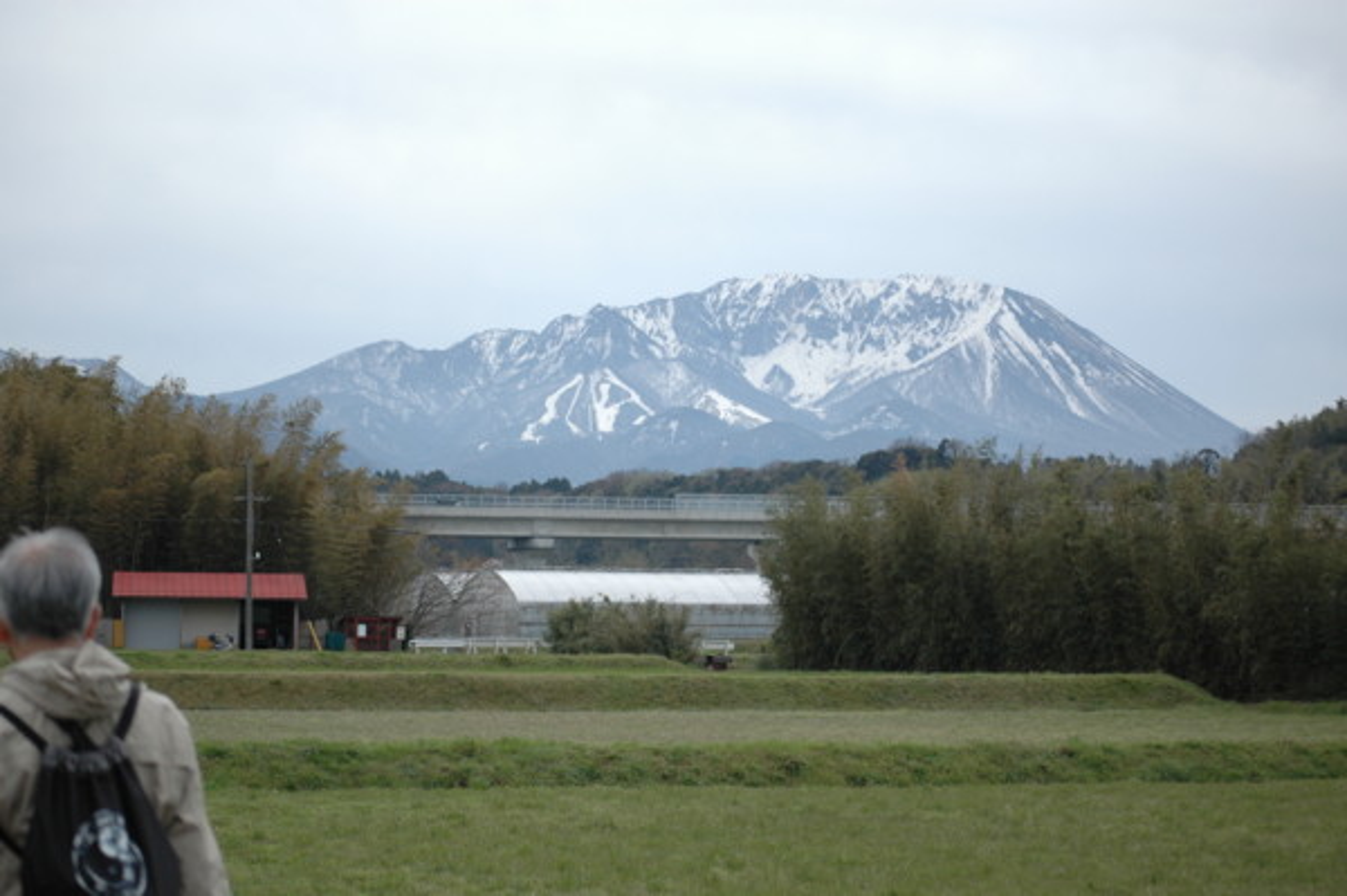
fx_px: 3084
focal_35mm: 82
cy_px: 448
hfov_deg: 24.6
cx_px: 674
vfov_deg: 16.5
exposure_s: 1/2000
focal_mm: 55
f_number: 4.2
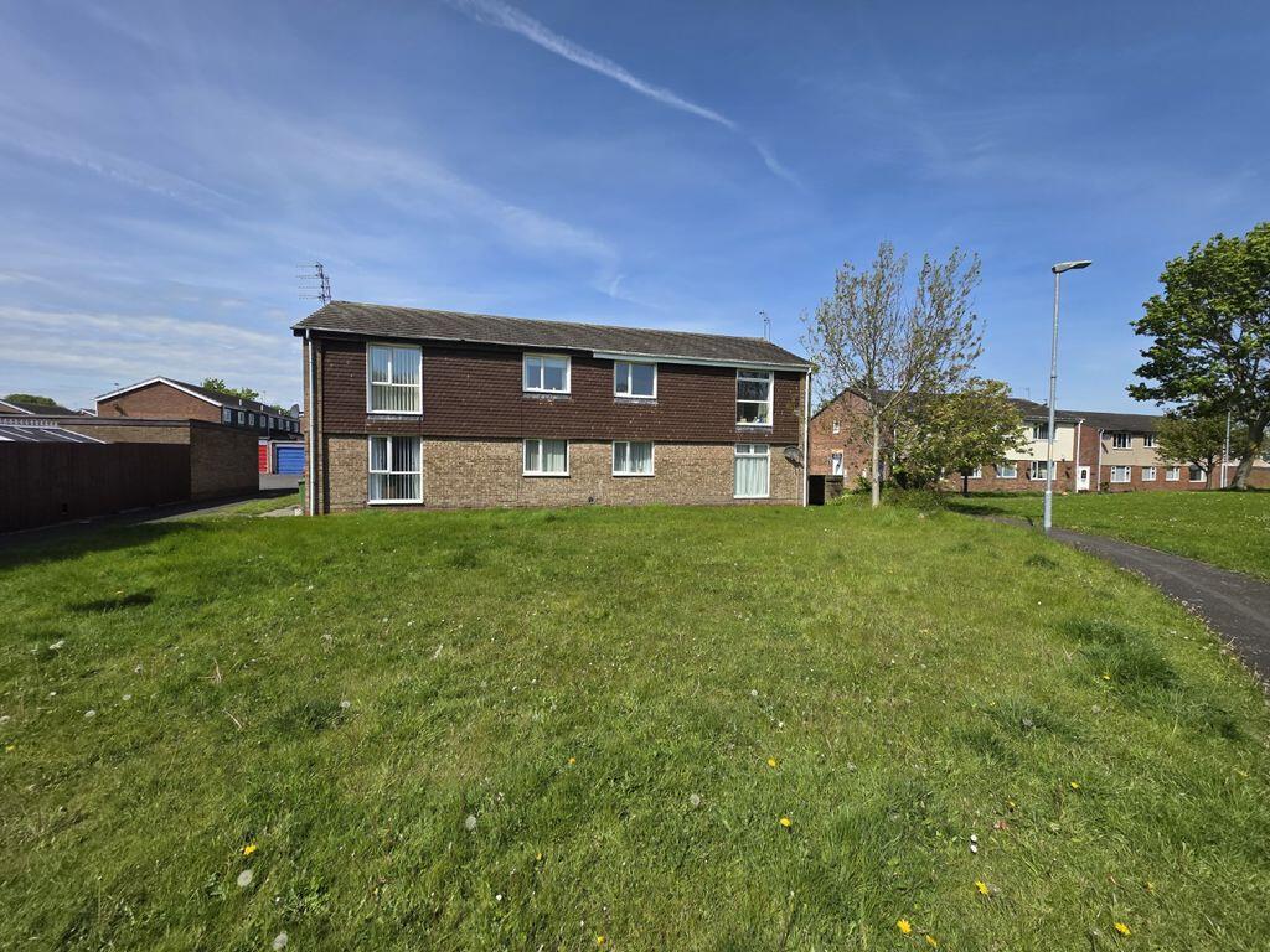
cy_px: 476
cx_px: 635
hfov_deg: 106.2
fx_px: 477
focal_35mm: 13
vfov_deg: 89.9
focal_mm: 2.2
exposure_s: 1/3203
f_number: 1.9
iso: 40
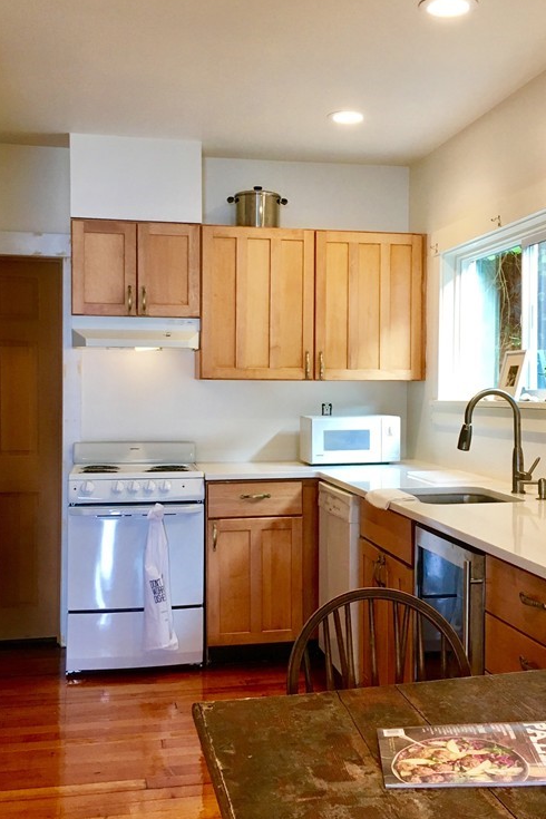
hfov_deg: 31.8
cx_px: 332
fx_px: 955
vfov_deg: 46.4
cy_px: 400
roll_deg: +1.0
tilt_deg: -0.5
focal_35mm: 42
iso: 40
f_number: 2.2
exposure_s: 1/30
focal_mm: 4.15
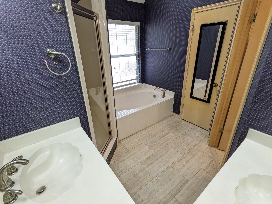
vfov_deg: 78.1
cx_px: 136
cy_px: 102
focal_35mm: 16
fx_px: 126
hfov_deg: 94.5
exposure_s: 1/120
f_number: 2.2
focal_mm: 2.22
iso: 439
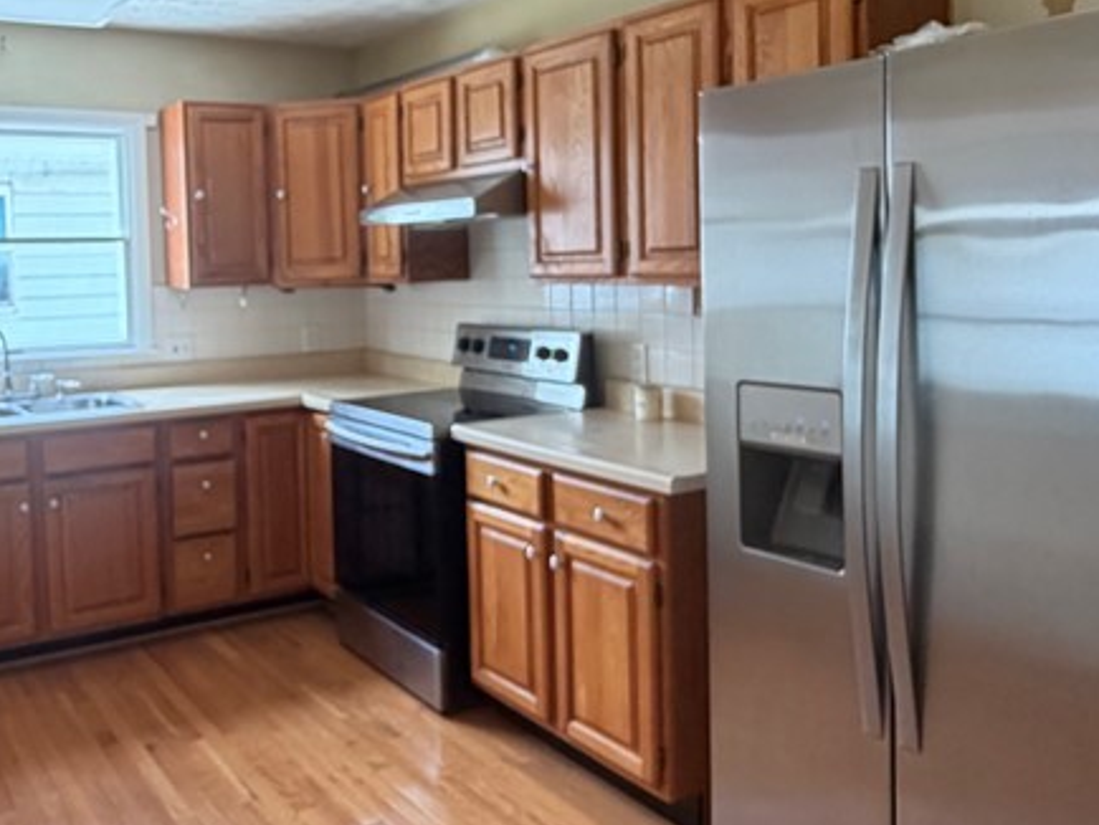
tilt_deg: -3.4
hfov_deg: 54.4
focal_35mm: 33
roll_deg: +1.7
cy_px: 319
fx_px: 1048
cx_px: 380
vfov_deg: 42.7
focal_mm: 2.22
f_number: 2.2
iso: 320
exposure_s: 1/60
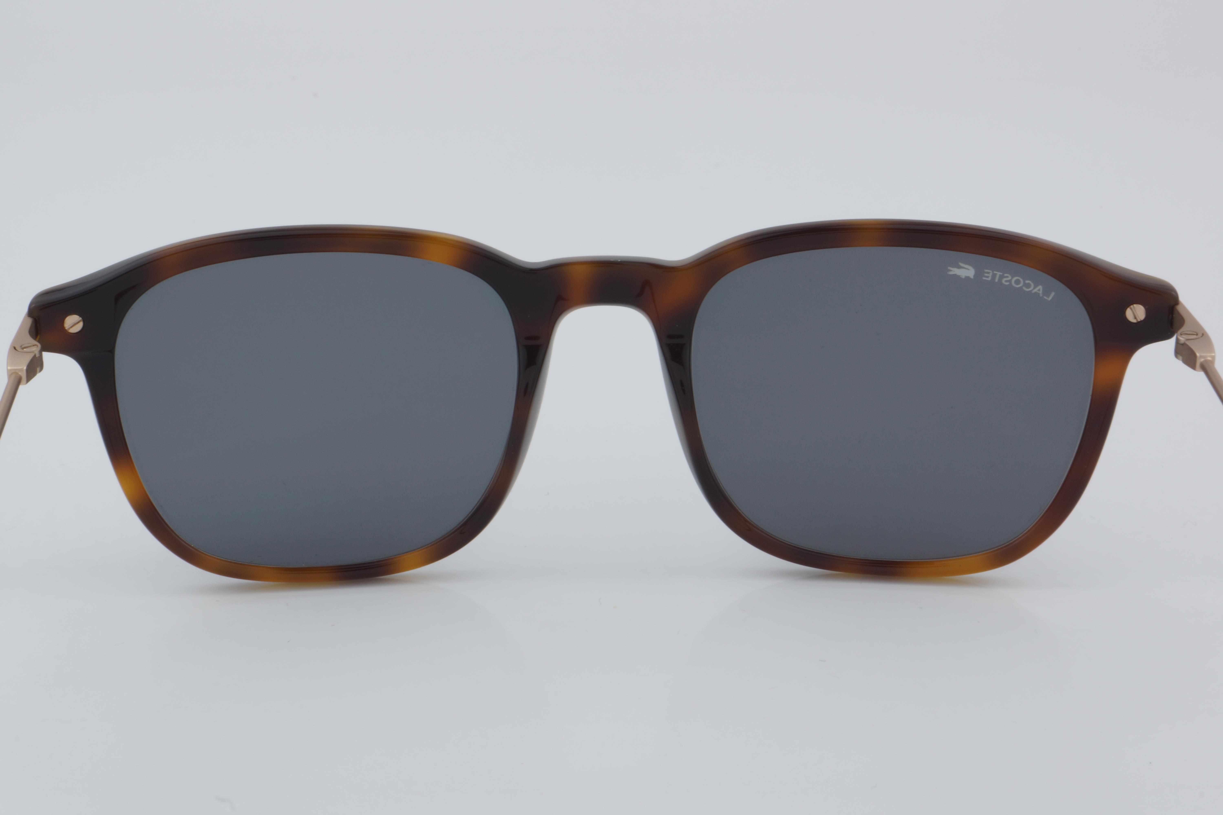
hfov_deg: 27.0
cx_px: 612
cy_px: 408
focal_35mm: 75
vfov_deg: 18.2
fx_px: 2548
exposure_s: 1/4
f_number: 32
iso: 100
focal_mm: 50
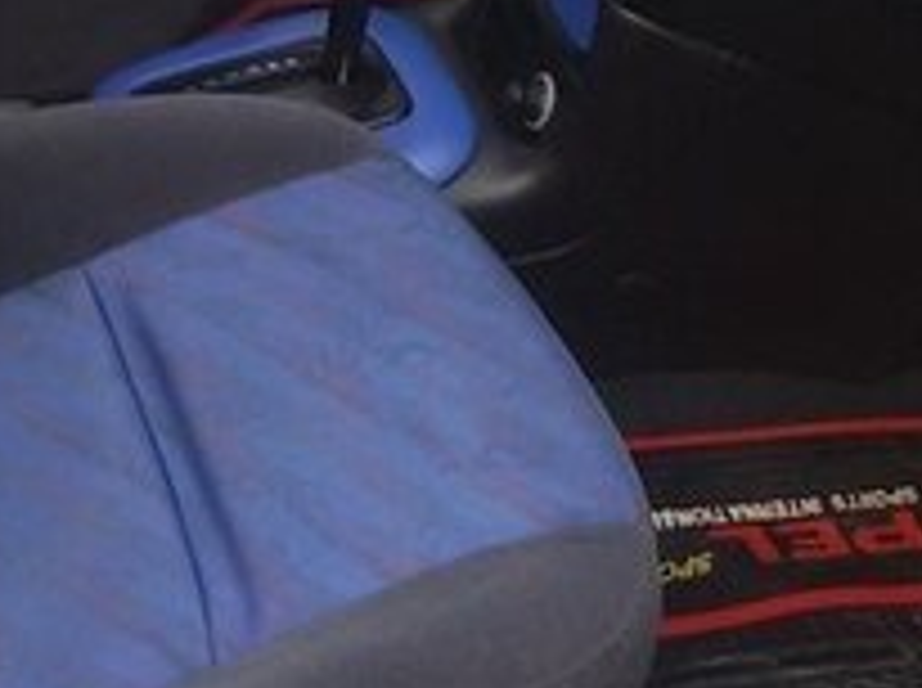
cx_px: 427
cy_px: -236
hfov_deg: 19.7
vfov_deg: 14.1
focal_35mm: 100
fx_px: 2659
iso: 40
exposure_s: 1/50
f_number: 2.4
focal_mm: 2.93
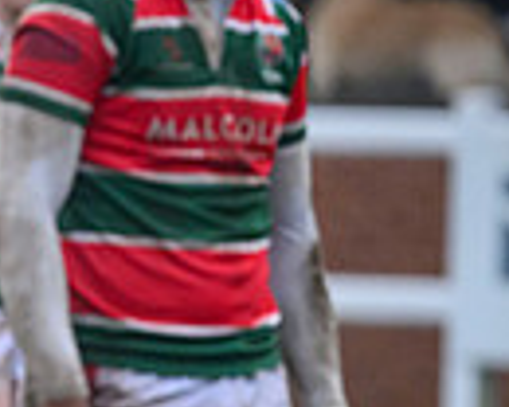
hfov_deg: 1.0
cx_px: -559
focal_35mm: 1844
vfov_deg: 0.8
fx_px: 27779
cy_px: 327
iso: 3200
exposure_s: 1/2500
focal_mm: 400
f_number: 3.5
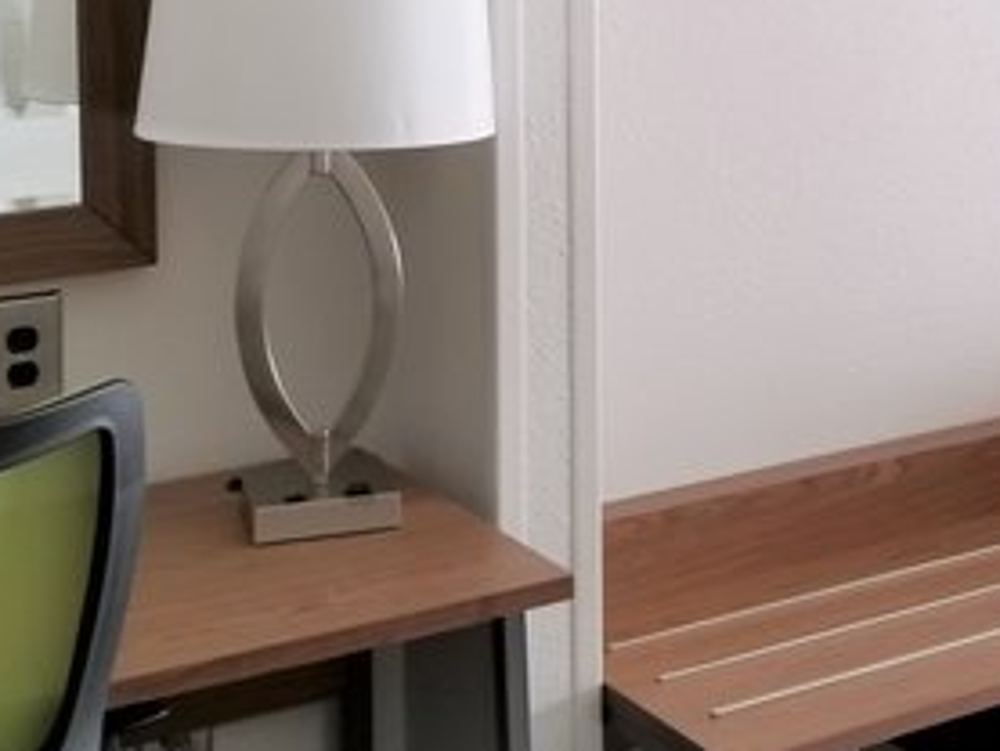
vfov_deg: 19.0
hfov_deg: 25.1
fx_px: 2168
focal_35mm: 75
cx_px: 935
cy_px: -47
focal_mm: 4.25
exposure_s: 1/51
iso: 50
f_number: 1.7
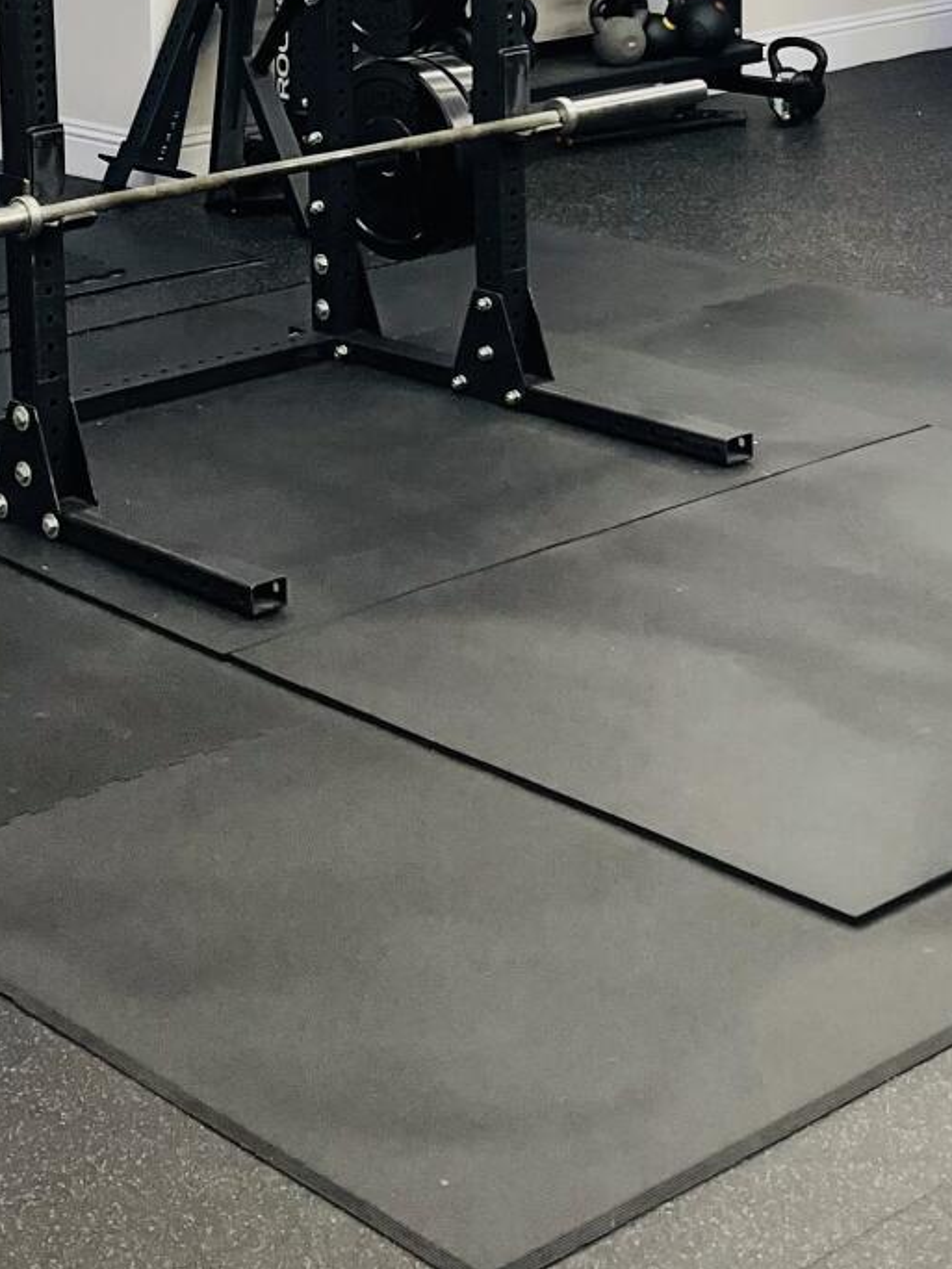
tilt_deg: -8.6
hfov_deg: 19.2
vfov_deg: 24.6
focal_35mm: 76
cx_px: 195
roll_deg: +1.0
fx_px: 2787
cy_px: 45
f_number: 1.5
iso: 125
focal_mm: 5.7
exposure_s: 1/120
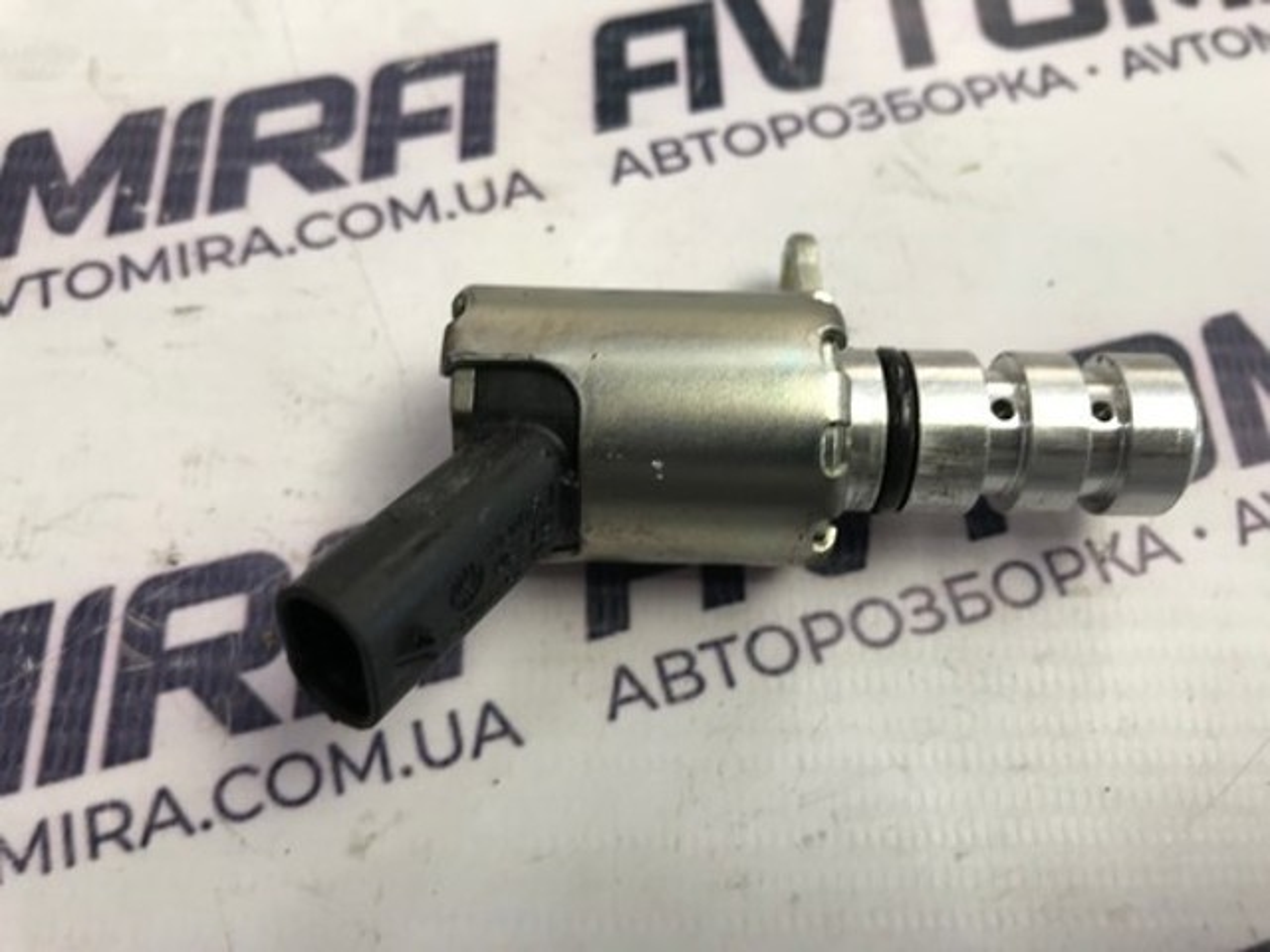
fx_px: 1027
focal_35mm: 28
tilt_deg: -66.2
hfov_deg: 63.4
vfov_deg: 49.7
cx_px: 635
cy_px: 476
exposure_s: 1/50
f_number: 1.8
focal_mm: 3.99
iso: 32
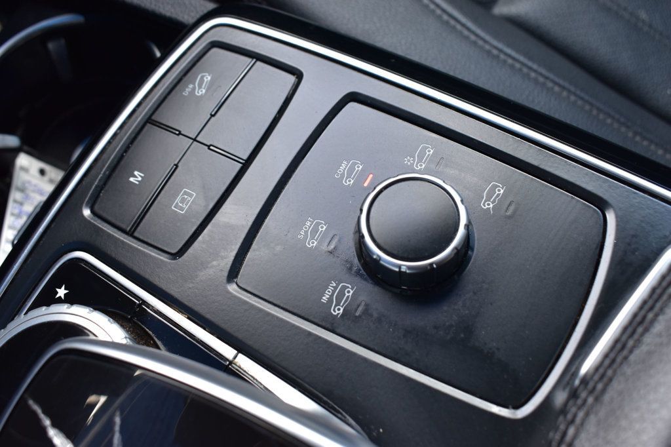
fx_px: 671
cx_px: 336
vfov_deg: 36.8
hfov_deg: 53.1
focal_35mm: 36
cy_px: 224
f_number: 8
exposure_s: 1/50
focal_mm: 24
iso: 400
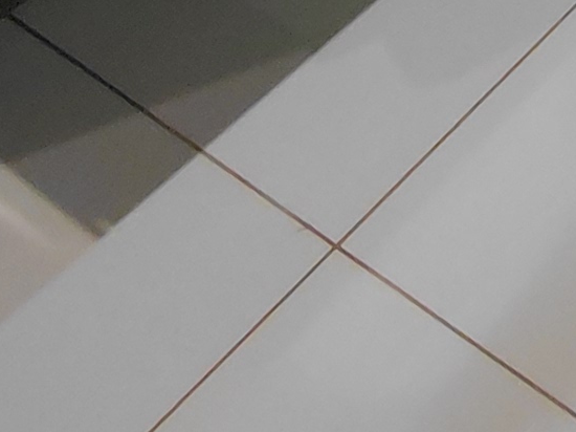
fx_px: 1580
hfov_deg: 18.3
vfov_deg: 11.7
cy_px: -700
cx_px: 865
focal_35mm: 95
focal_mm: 1.64
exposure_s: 1/33.3
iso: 200
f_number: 2.2
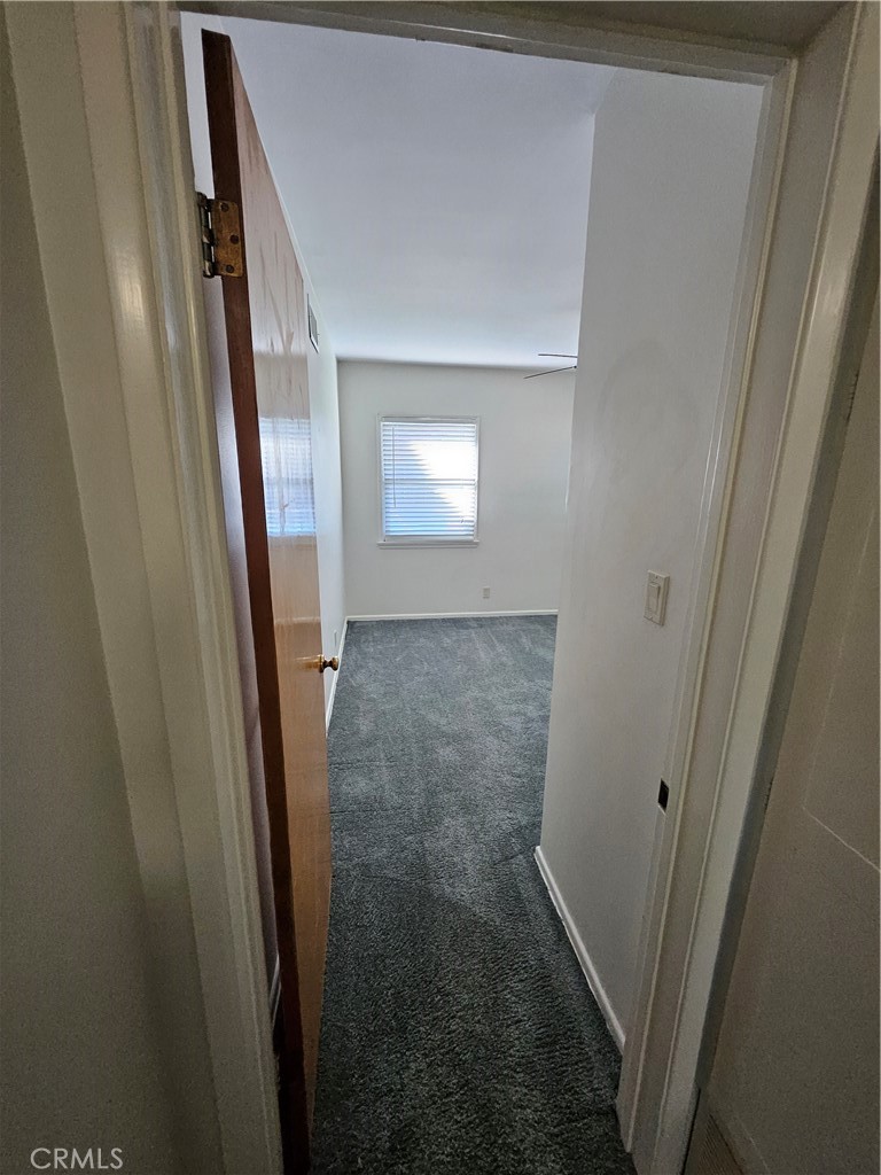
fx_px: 441
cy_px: 588
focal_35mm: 13
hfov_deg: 89.9
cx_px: 440
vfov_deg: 106.2
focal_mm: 1.74
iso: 320
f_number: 2.2
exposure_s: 1/60
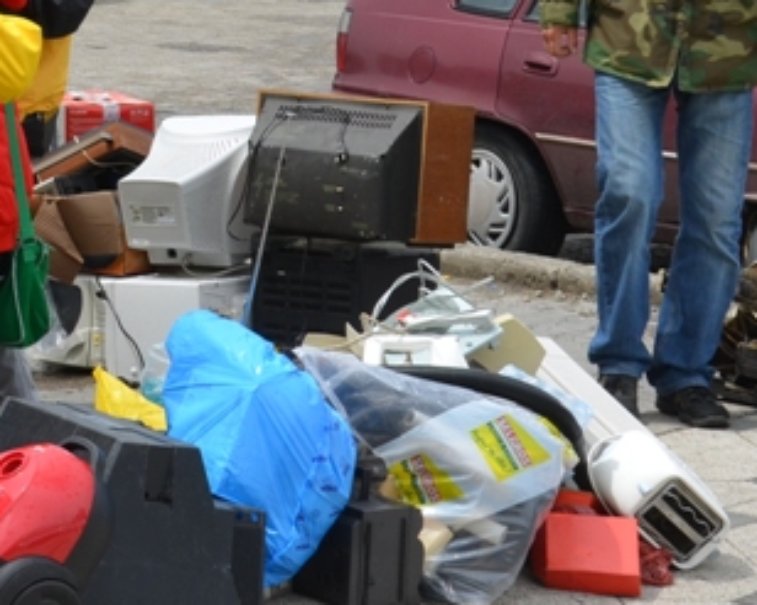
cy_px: 82
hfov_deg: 23.0
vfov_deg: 18.4
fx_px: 1836
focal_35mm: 82
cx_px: 157
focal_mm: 28
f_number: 10
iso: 200
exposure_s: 1/400
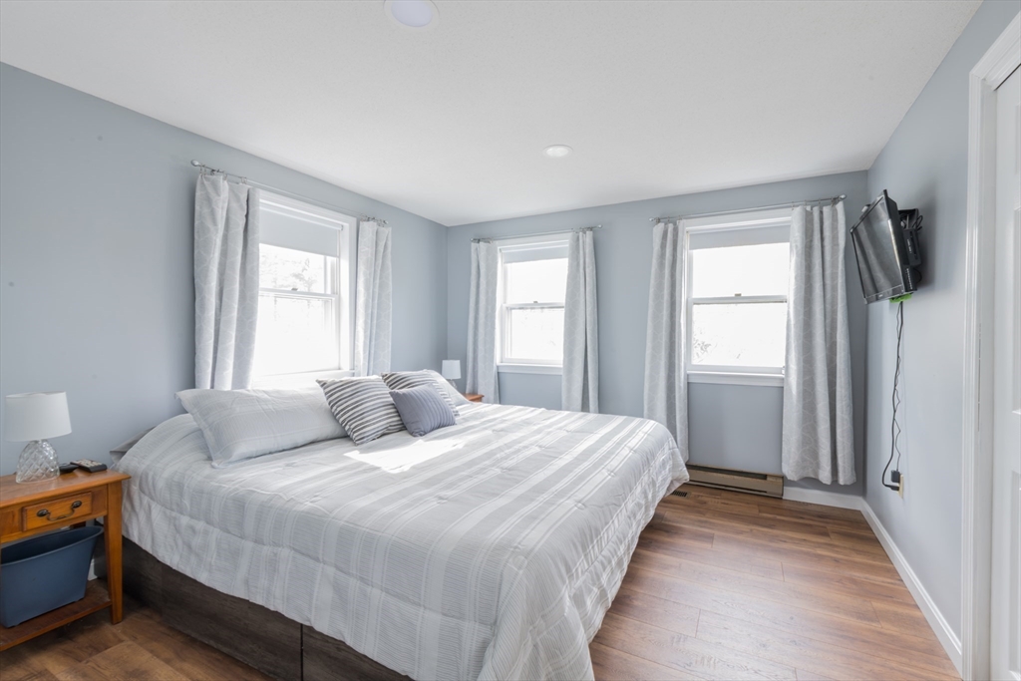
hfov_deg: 104.2
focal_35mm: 14
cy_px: 340
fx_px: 397
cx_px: 510
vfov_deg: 81.2
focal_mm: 14
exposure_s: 2
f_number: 16
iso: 100
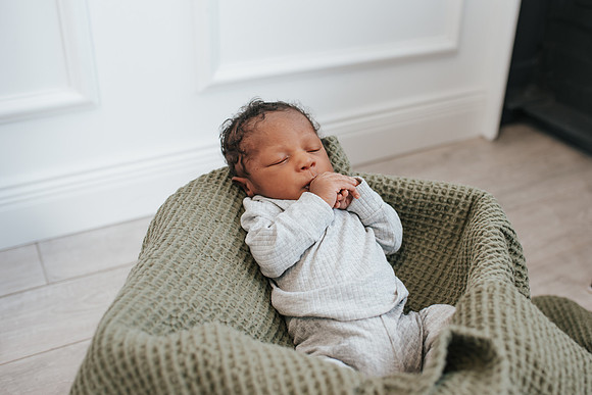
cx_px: 320
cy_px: 180
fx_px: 637
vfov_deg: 34.4
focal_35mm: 39
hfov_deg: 49.8
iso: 360
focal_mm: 35
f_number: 3.2
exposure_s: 1/250
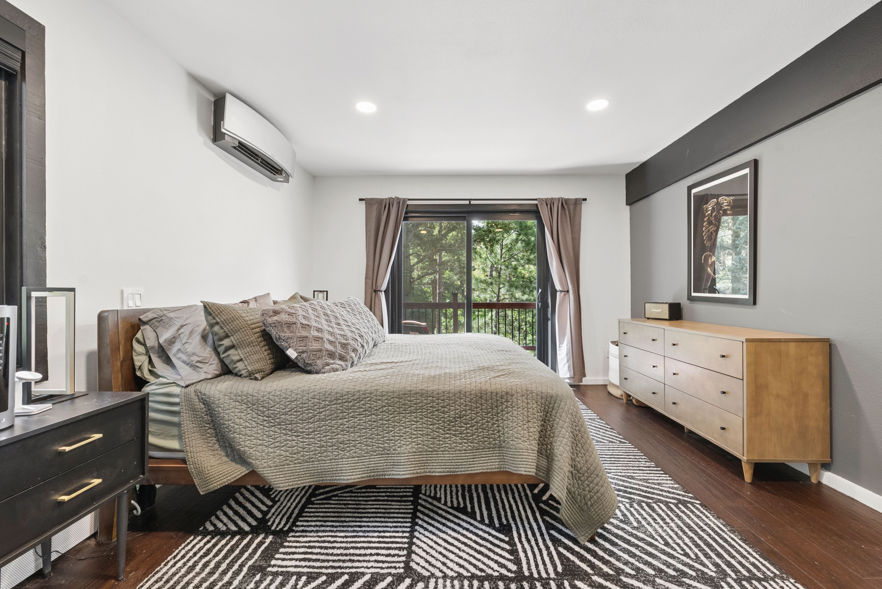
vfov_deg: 81.3
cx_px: 441
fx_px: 343
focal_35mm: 14
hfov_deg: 104.2
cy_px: 294
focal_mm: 14
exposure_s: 1/40
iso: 640
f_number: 8
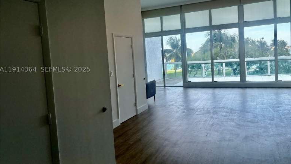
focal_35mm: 29
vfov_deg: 40.1
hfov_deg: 66.0
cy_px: 69
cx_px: 147
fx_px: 224
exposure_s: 1/586
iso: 50
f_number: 1.6
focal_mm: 5.96
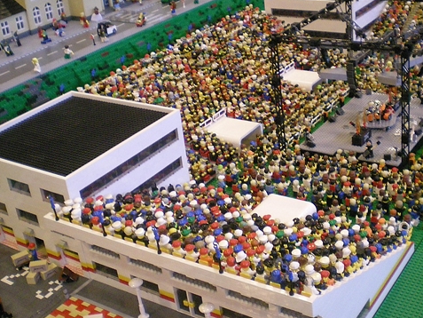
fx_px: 623
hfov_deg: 37.4
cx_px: 250
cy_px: 131
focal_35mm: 51
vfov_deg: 28.5
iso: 400
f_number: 3.1
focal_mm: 6.3
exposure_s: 1/19.7
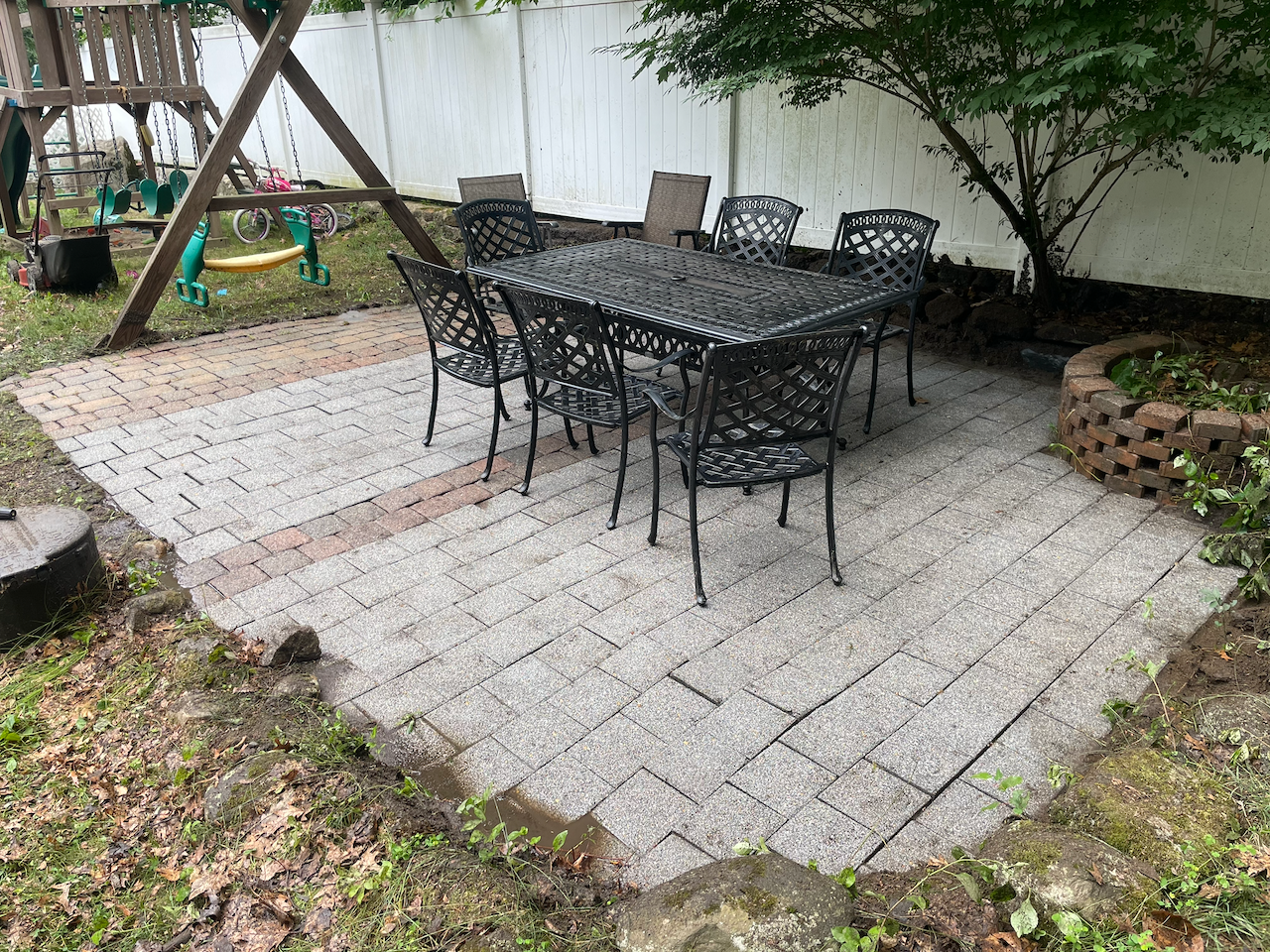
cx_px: 635
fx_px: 954
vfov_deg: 53.1
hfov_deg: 67.3
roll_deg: -1.3
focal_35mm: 26
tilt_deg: -25.2
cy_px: 476
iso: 32
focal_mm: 4.2
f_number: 1.6
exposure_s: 1/303
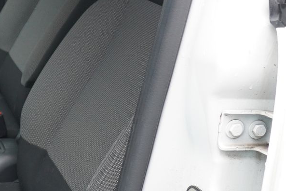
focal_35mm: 81
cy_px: 105
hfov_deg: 23.6
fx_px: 644
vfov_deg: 16.9
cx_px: -21
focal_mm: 16
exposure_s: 1/30
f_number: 3.5
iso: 200
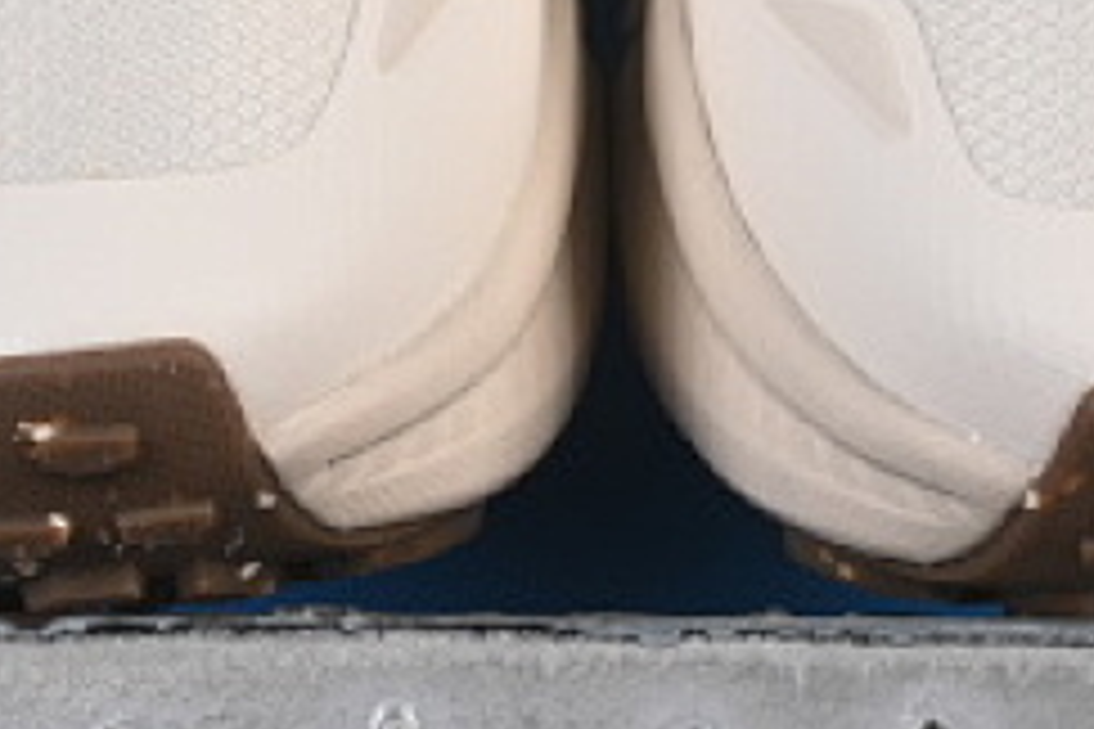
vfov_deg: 4.1
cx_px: 590
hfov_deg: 6.2
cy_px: -382
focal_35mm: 333
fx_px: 10119
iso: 160
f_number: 8
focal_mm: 50
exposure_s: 1/80
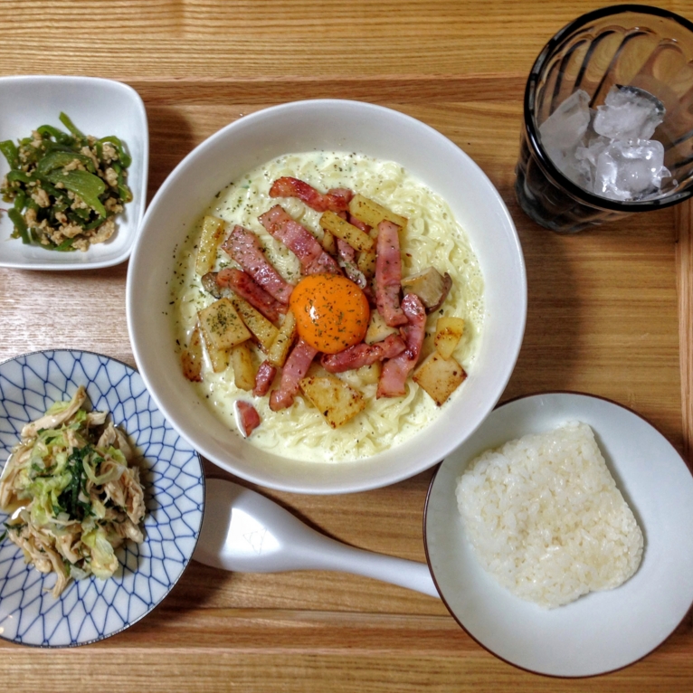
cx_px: 315
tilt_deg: -83.6
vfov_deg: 42.8
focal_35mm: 39
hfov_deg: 42.8
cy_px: 346
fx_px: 883
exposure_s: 1/20
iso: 50
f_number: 2.4
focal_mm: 4.12
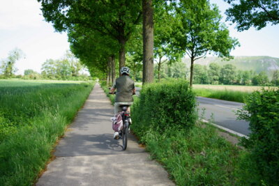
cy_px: 93
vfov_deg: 37.9
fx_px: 271
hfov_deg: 54.4
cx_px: 140
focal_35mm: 35
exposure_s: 1/400
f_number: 4
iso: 160
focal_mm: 35
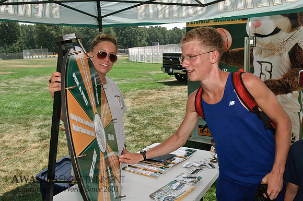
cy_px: 100
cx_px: 152
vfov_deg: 39.9
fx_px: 277
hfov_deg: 57.3
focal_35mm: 33
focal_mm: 22
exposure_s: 1/1600
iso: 320
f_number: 5.6
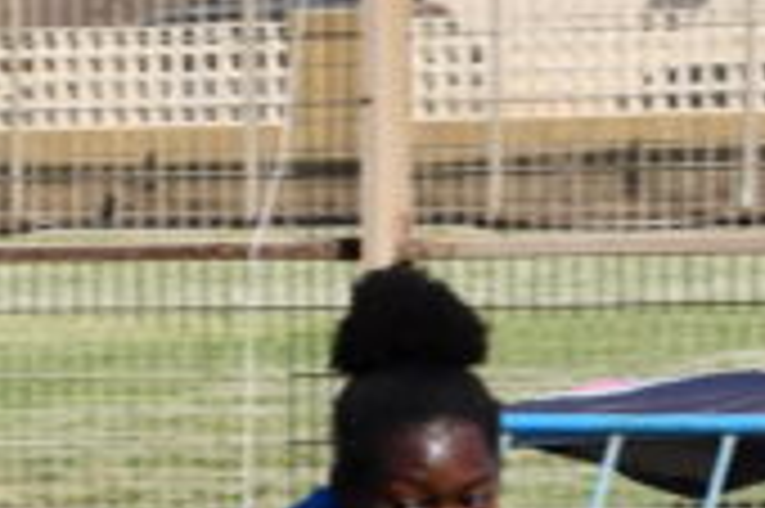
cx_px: -652
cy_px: 807
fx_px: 9999
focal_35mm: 471
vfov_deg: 2.9
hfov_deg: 4.3
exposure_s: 1/320
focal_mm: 52
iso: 100
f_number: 9
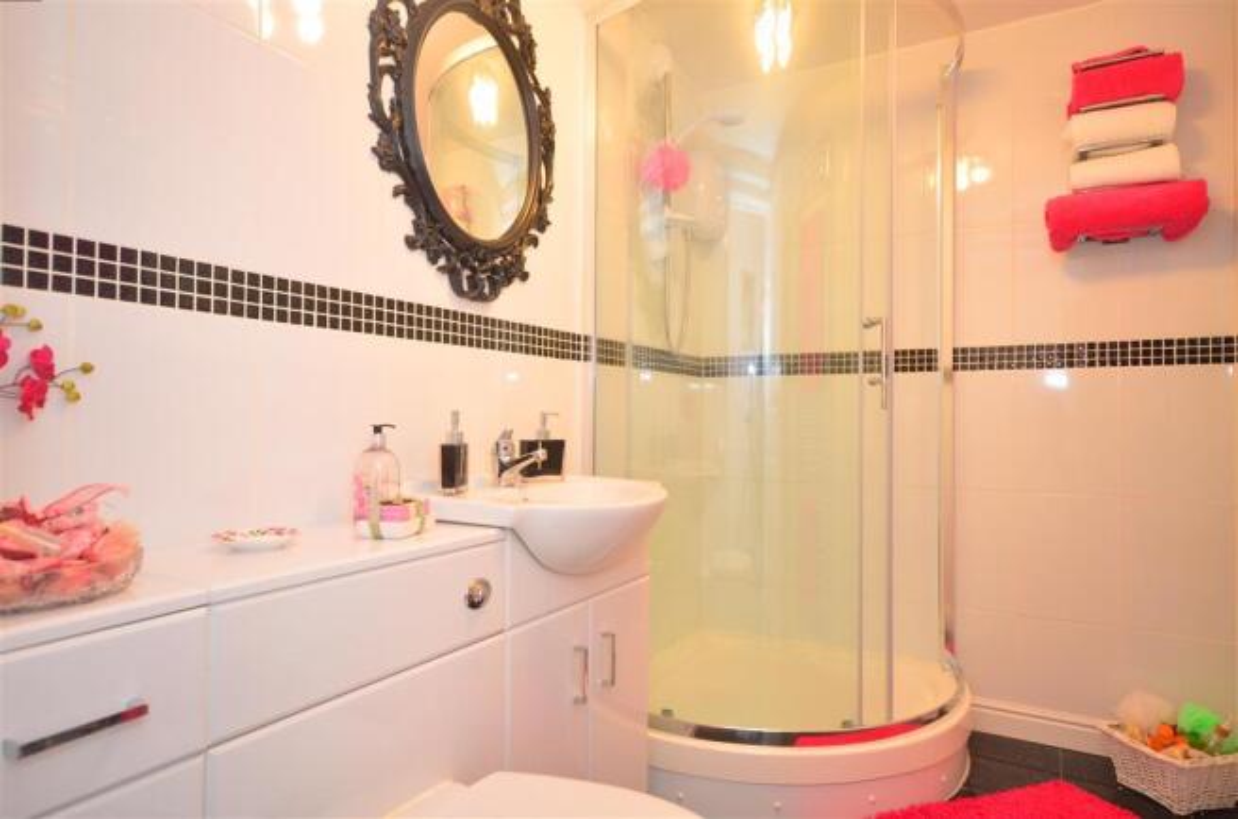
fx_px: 720
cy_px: 410
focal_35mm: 21
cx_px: 619
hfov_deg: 81.3
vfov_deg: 59.2
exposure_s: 1/10
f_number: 7.1
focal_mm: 14
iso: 640
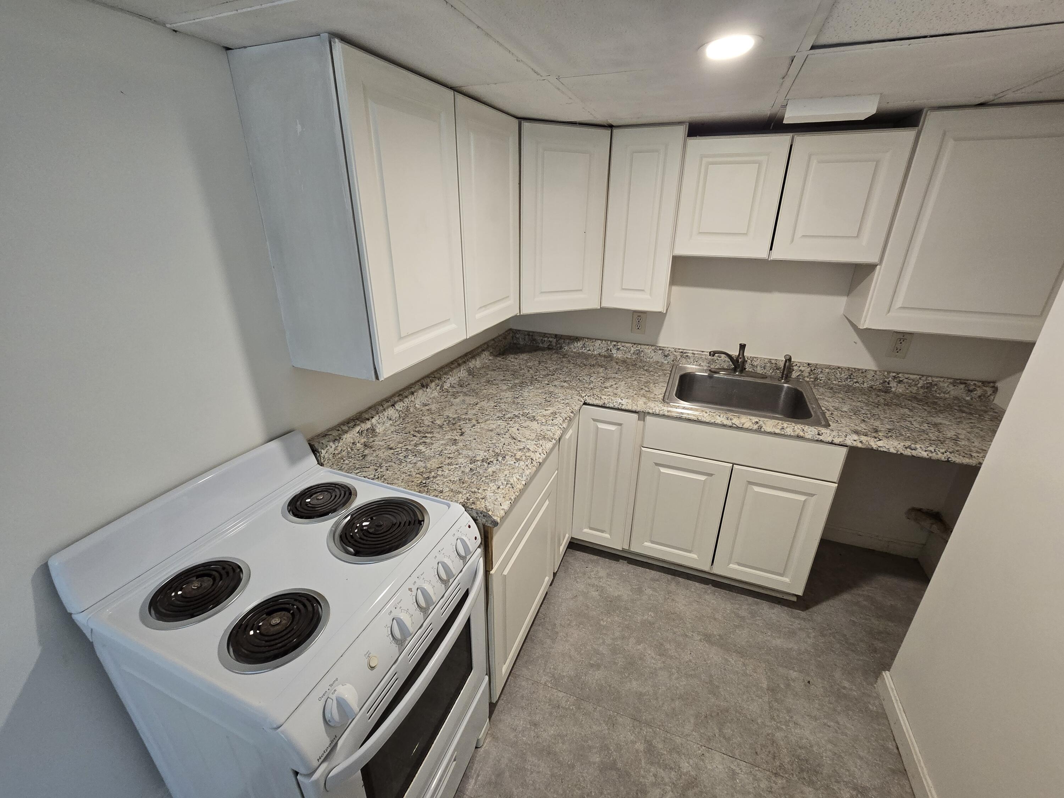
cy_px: 399
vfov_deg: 89.9
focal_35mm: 13
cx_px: 532
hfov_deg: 106.2
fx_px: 400
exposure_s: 1/60
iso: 250
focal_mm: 2.2
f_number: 2.2
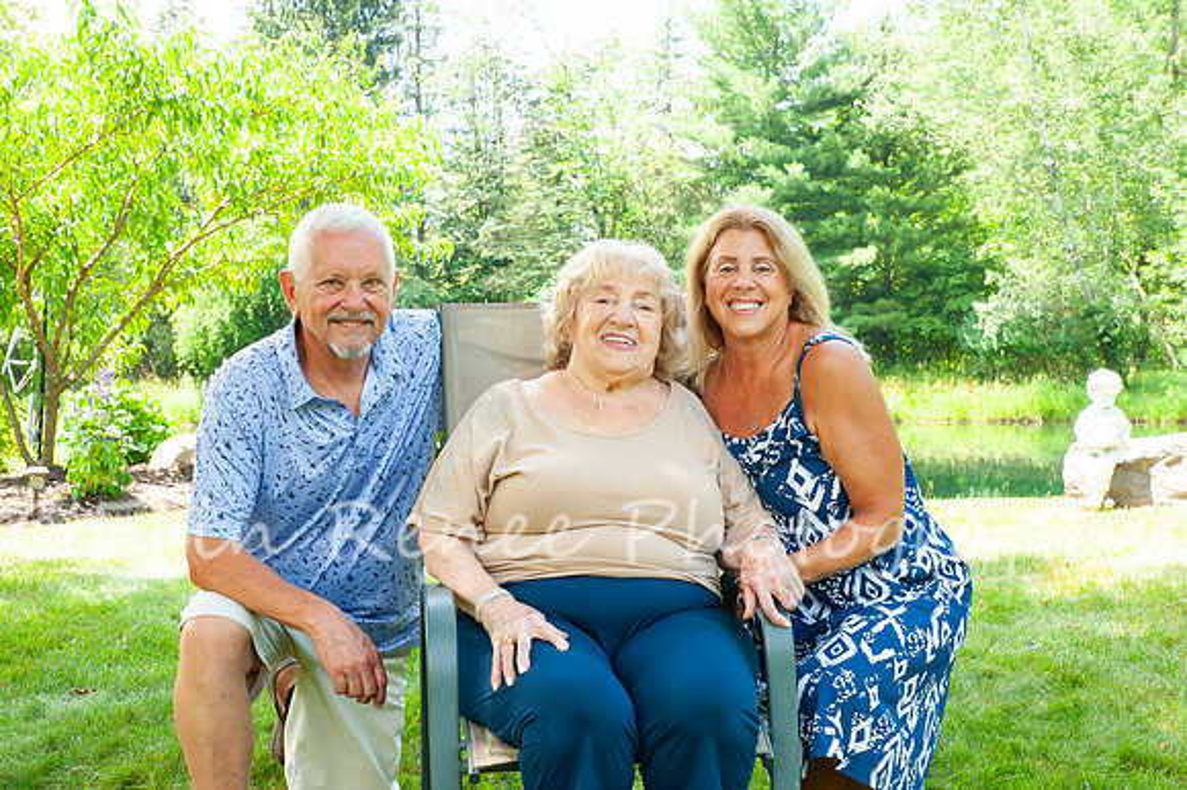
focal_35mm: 55
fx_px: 1812
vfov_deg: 24.6
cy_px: 395
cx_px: 594
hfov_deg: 36.3
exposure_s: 1/125
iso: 800
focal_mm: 55
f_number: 14
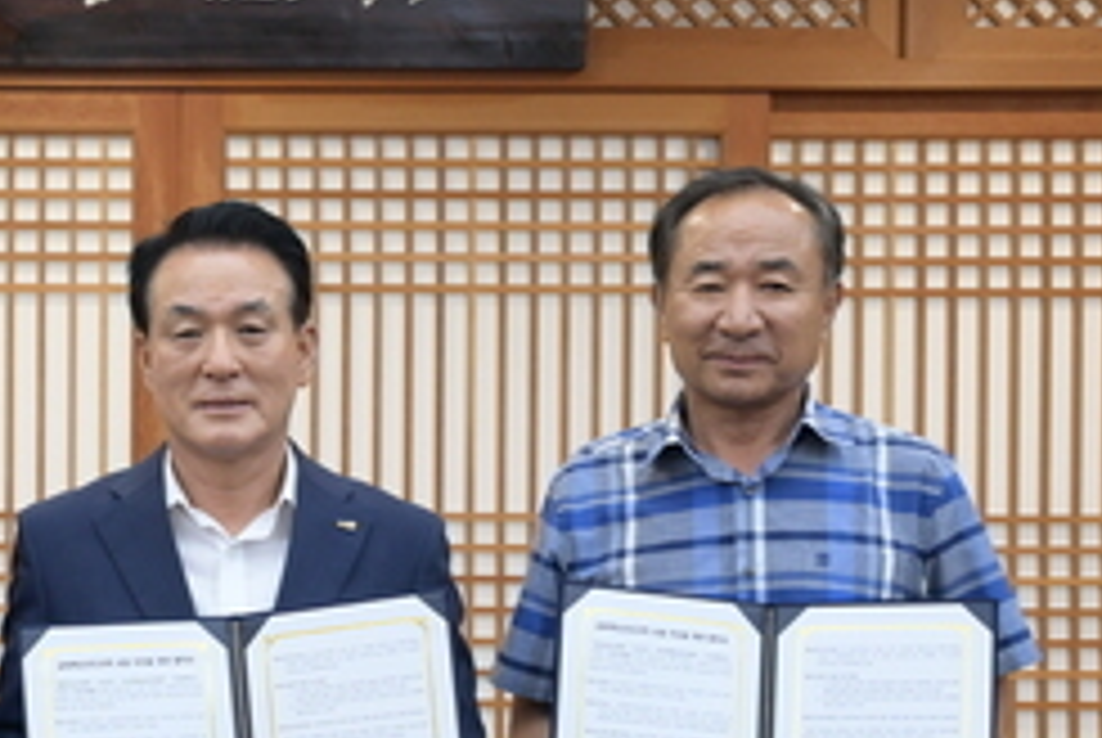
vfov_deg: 15.6
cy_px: 641
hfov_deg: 22.6
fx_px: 2666
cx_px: 63
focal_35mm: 87
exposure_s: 1/200
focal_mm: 34
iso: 1250
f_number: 4
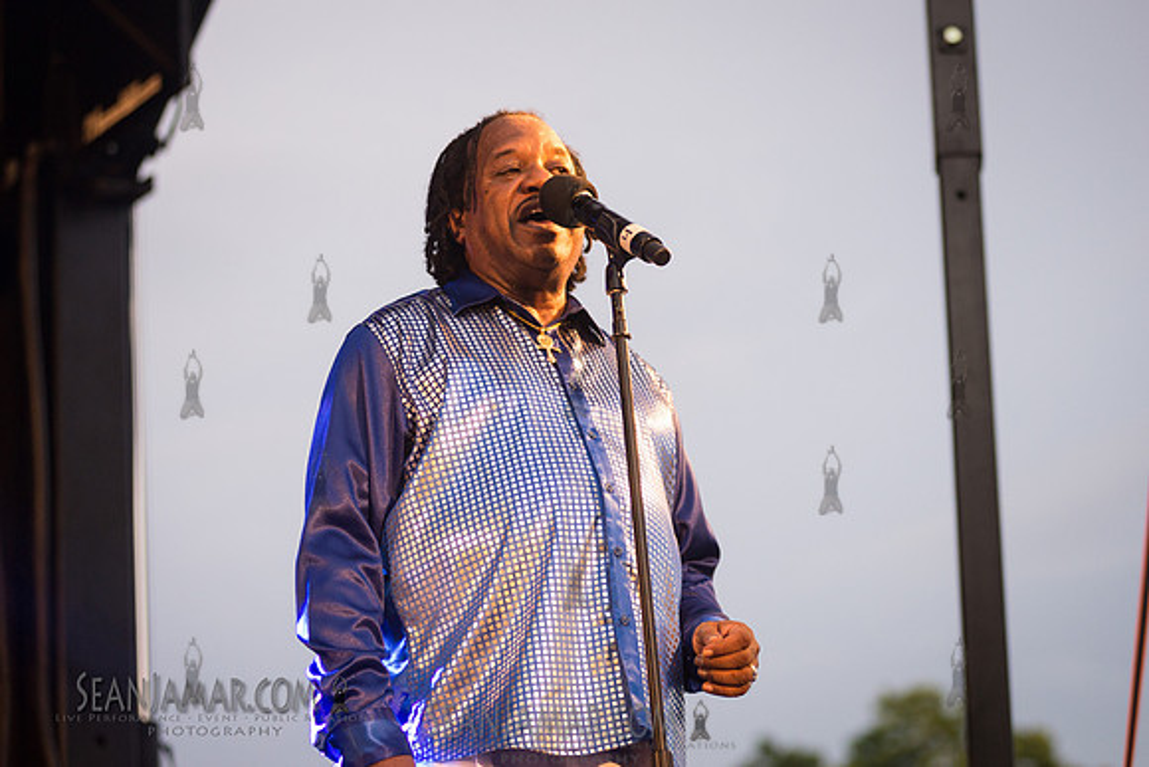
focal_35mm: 100
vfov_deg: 13.7
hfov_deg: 20.4
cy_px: 384
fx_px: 3192
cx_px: 574
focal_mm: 100
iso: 2000
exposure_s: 1/400
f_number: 3.5
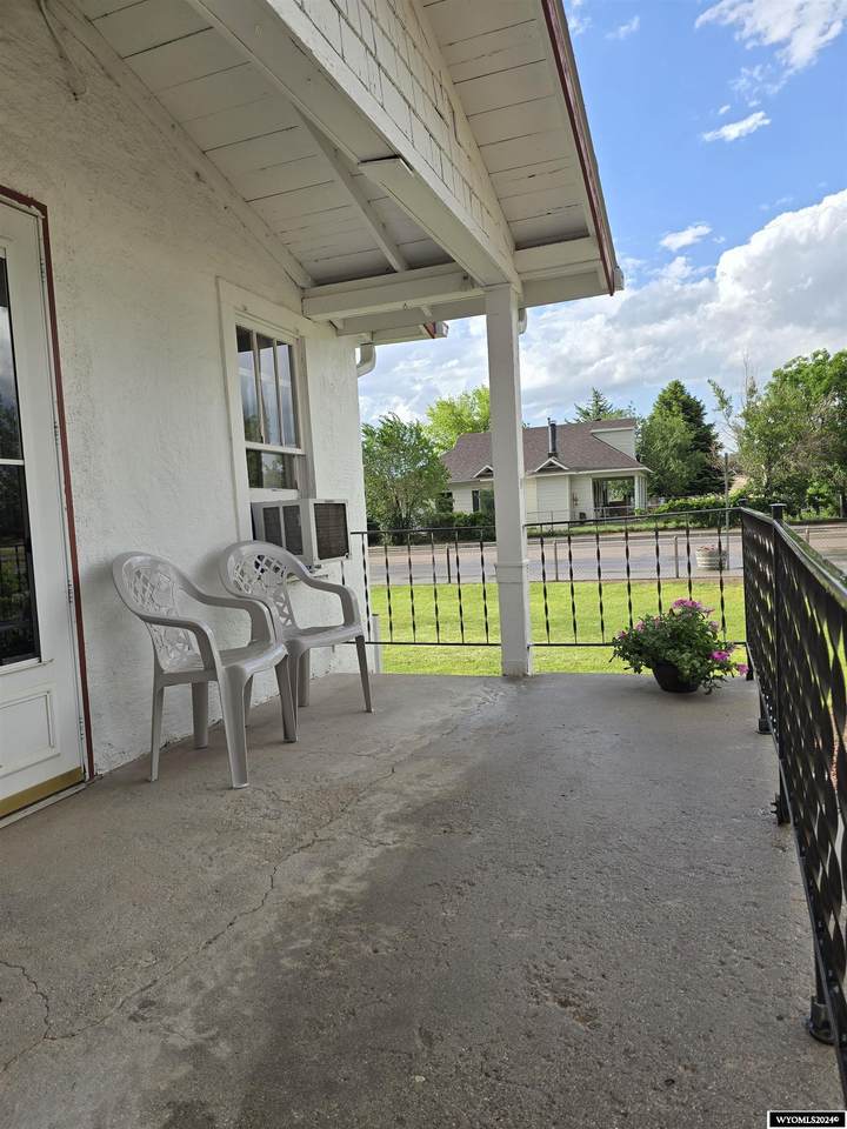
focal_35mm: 23
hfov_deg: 58.9
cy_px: 564
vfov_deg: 73.9
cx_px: 424
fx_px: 750
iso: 12
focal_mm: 6.3
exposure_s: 1/568
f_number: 1.7
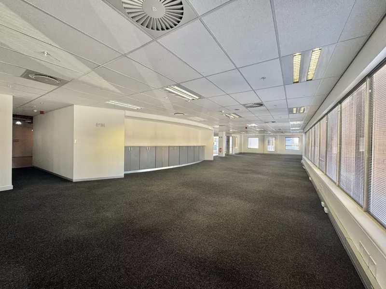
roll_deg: -1.2
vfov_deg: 85.7
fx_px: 156
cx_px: 193
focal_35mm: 14
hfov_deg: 102.1
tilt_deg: -1.0
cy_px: 144
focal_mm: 2.22
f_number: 2.2
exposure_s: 1/100
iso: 100
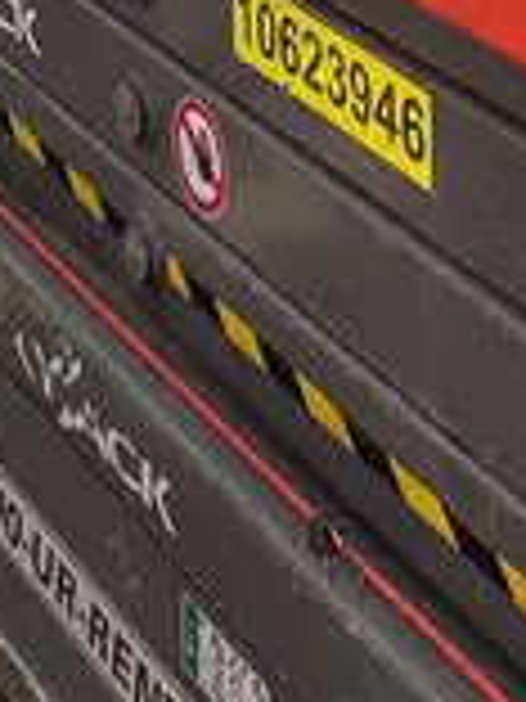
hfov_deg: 12.1
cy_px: -448
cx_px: 198
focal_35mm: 122
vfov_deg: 14.7
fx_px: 2472
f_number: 1.5
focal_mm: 5.7
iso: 50
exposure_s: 1/1779
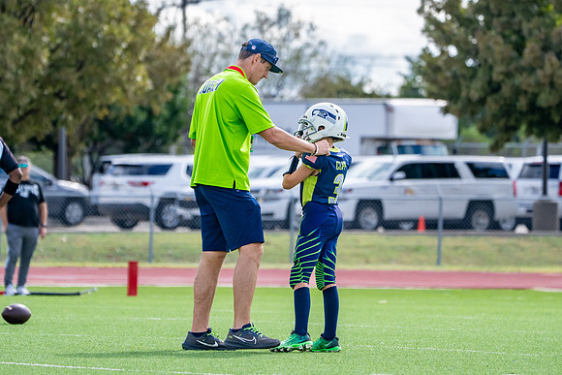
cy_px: 216
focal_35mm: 326
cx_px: 271
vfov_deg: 4.2
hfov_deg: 6.3
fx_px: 5087
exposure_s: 1/2500
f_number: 5.6
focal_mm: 247
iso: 640
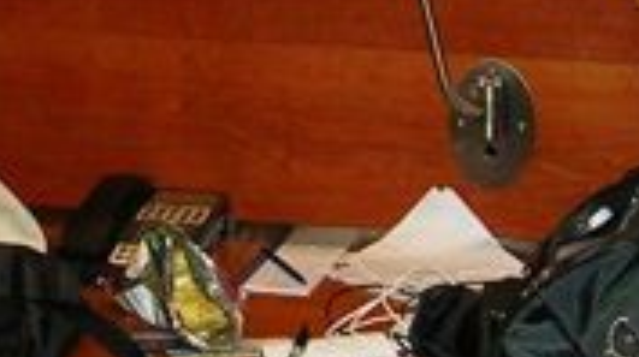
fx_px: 2538
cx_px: 137
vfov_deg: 8.0
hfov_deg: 14.3
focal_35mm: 150
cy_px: 69
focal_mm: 5.8
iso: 109
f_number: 2.8
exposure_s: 1/60.1
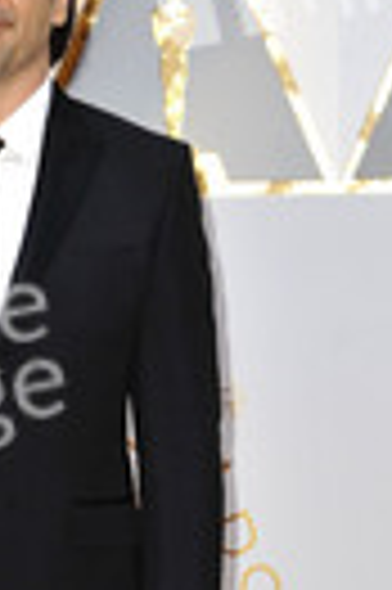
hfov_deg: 6.4
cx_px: -34
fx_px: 3504
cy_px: 617
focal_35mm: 214
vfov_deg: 9.5
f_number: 7.1
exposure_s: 1/250
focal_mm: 70
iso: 1000
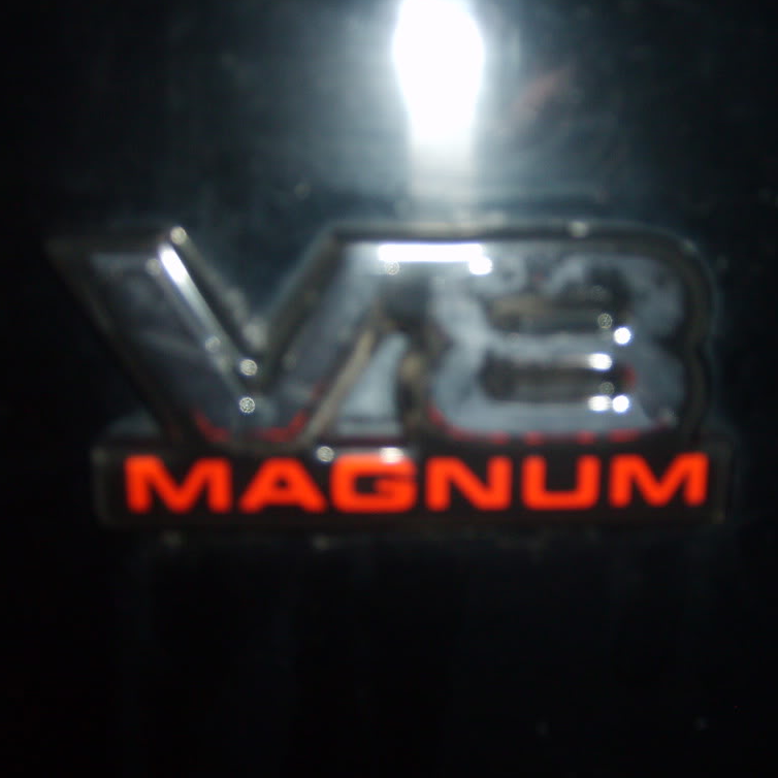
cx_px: 469
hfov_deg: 39.8
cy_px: 392
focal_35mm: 42
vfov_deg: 40.0
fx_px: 1068
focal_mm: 5.8
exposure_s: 1/45
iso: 100
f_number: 2.8
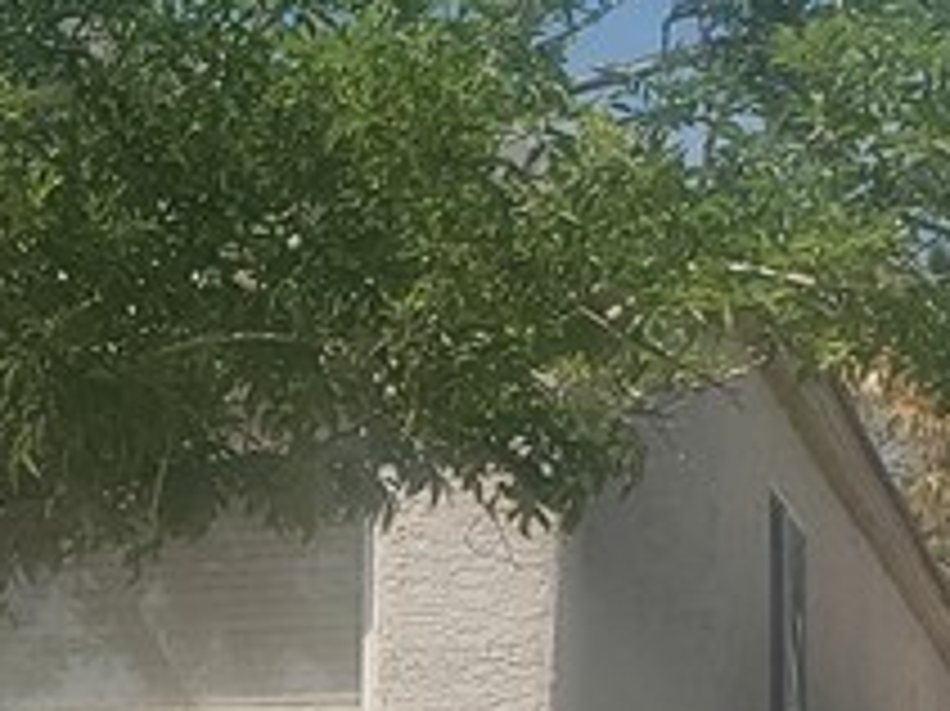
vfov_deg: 11.5
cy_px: 918
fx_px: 3456
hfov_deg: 14.0
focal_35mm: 126
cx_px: -725
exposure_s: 1/1788
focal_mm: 4.3
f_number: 2.4
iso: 50
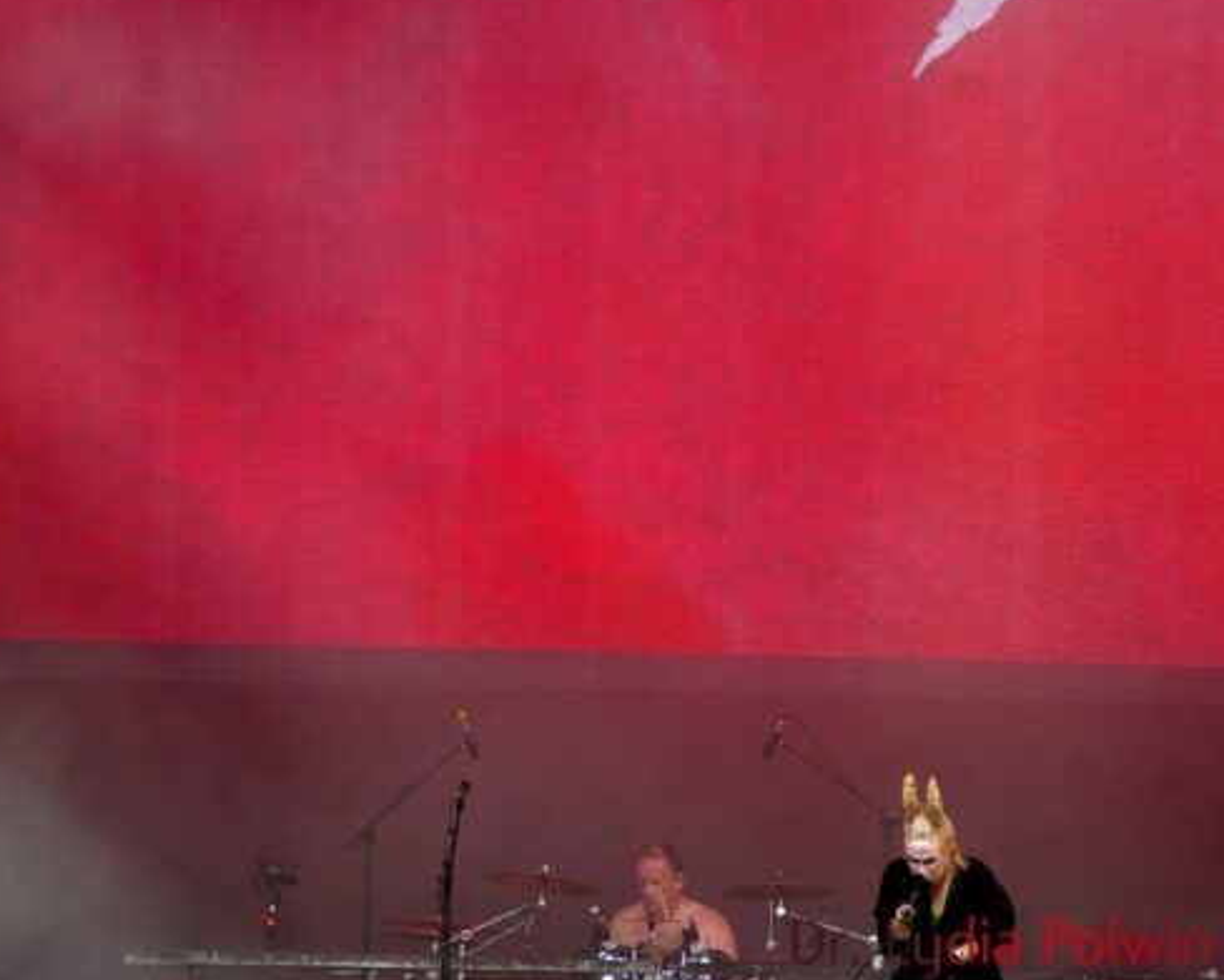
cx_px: 562
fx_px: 24068
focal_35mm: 664
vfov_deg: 2.3
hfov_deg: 2.9
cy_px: 584
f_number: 6.3
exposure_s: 1/500
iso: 640
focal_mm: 300
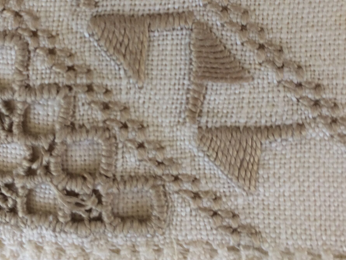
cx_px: 162
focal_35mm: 53
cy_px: 54
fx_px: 530
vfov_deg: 27.0
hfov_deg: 36.2
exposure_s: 1/33
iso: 40
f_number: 2.2
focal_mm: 4.15
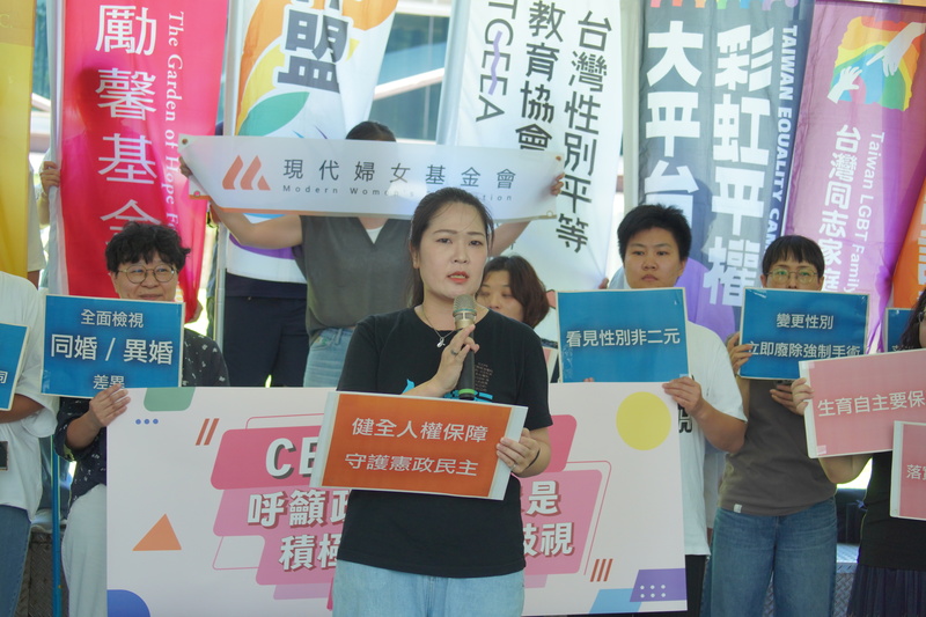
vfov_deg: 18.2
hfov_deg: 27.0
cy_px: 308
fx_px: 1929
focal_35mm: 75
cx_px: 463
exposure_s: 1/100
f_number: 5.6
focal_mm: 75
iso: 1250
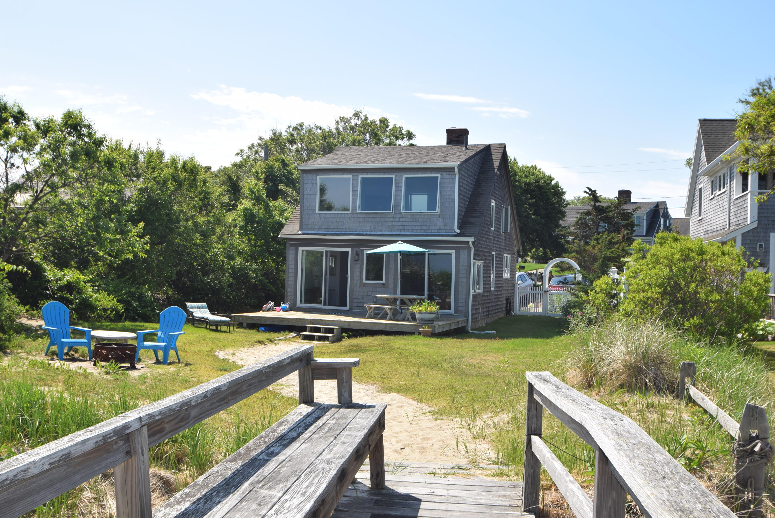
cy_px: 259
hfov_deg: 53.1
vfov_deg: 36.9
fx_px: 776
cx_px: 388
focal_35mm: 36
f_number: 11
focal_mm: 24
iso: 100
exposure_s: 1/200
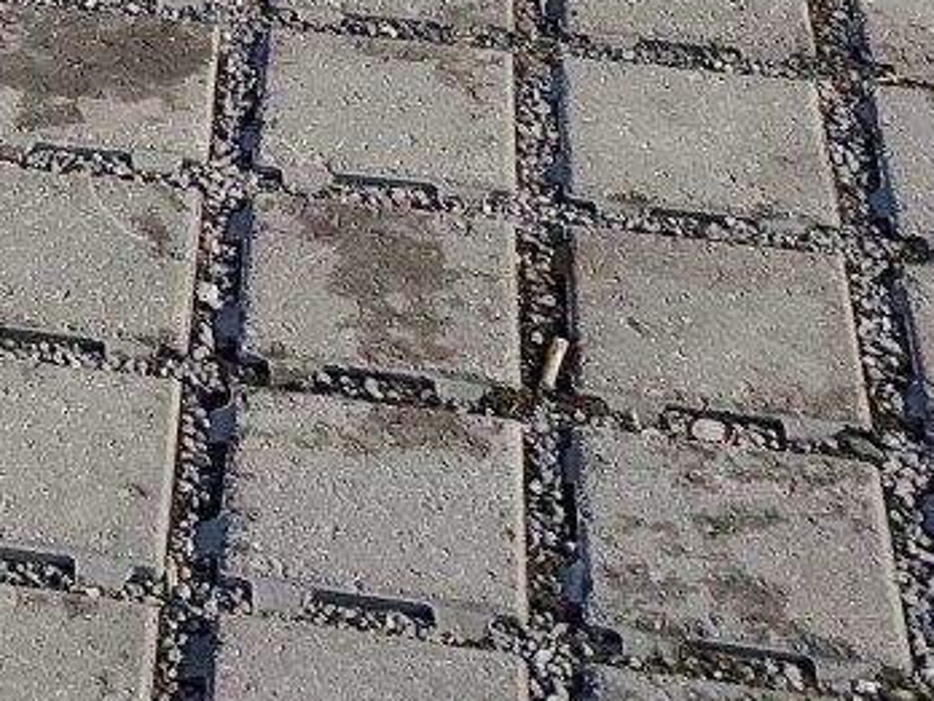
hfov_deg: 14.1
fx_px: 3481
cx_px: -574
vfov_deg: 10.2
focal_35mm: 129
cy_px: -906
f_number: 1.65
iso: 50
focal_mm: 6.19
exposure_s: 1/669
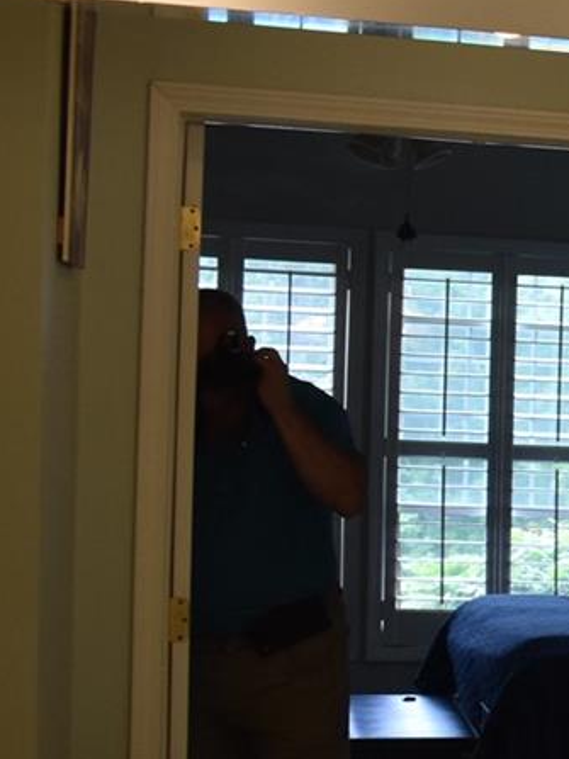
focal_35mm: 119
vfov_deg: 16.4
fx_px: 2609
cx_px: 1437
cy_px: 595
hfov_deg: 10.4
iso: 400
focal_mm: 18
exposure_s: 1/100
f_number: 5
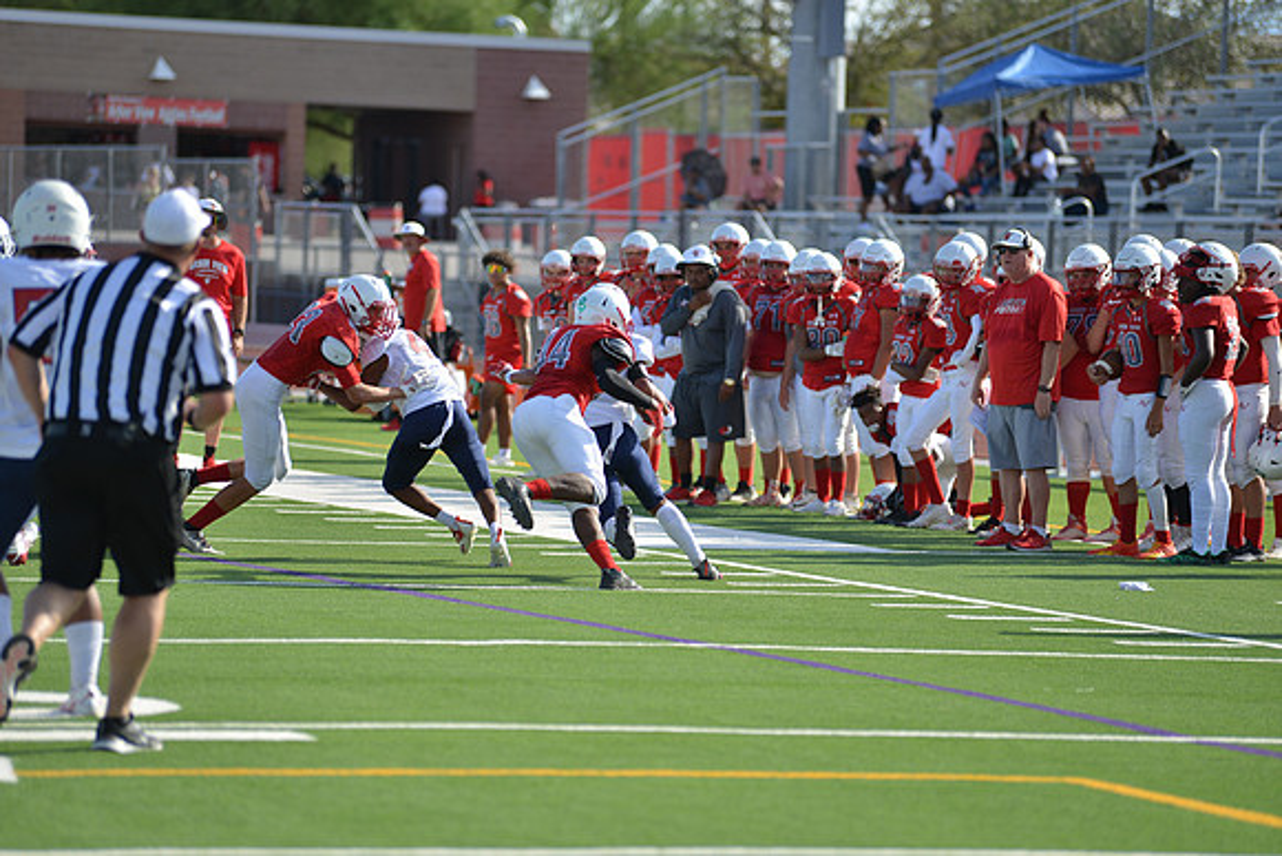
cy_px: 428
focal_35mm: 200
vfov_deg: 6.9
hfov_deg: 10.3
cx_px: 641
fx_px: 7124
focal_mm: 200
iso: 125
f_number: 2.8
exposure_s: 1/1600
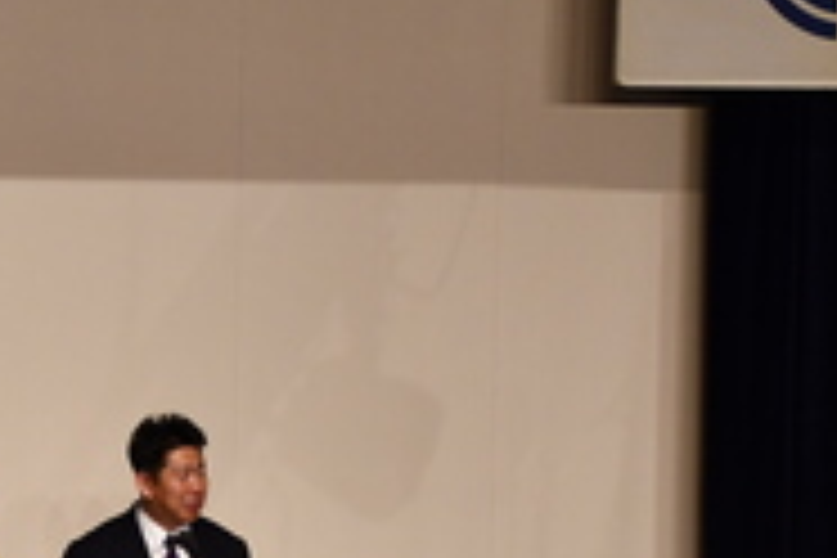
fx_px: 4580
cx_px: 76
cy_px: 603
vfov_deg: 6.9
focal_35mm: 197
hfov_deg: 10.4
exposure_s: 1/200
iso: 800
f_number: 4.5
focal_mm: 40
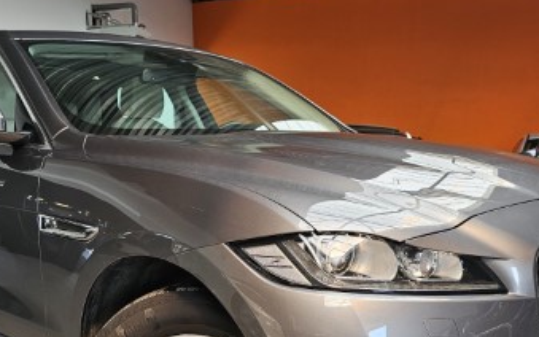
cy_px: 318
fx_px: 676
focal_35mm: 46
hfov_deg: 43.4
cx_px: 243
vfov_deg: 26.8
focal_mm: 6.3
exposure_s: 1/180
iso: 64
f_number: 1.7
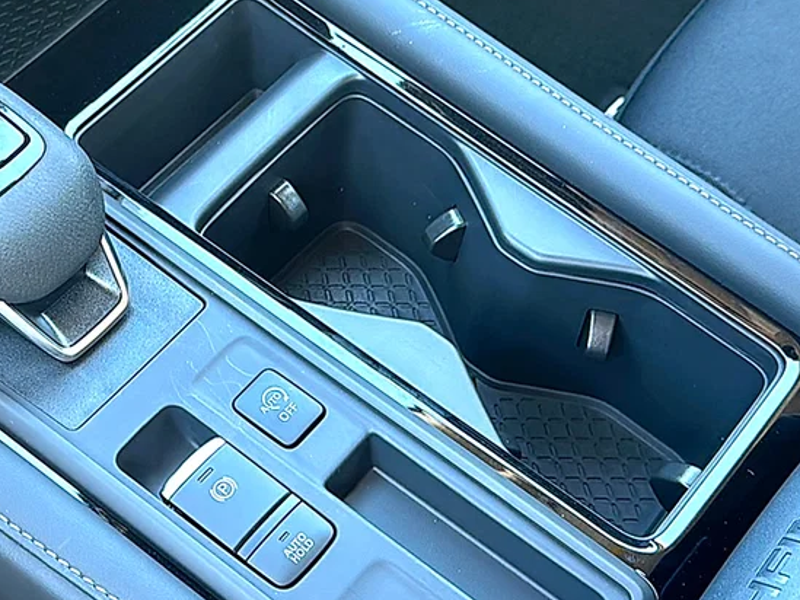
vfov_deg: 28.6
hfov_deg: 37.4
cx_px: 323
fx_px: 1179
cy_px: 324
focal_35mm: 51
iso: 100
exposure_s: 1/41
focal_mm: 6.86
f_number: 1.78
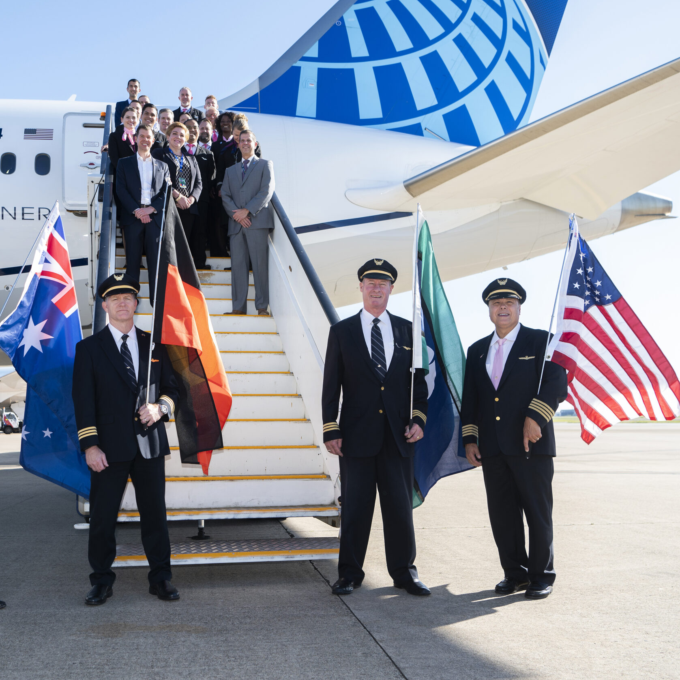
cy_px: 344
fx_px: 778
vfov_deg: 47.2
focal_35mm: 35
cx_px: 247
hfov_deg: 46.7
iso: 200
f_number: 4
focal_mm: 27
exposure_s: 1/800
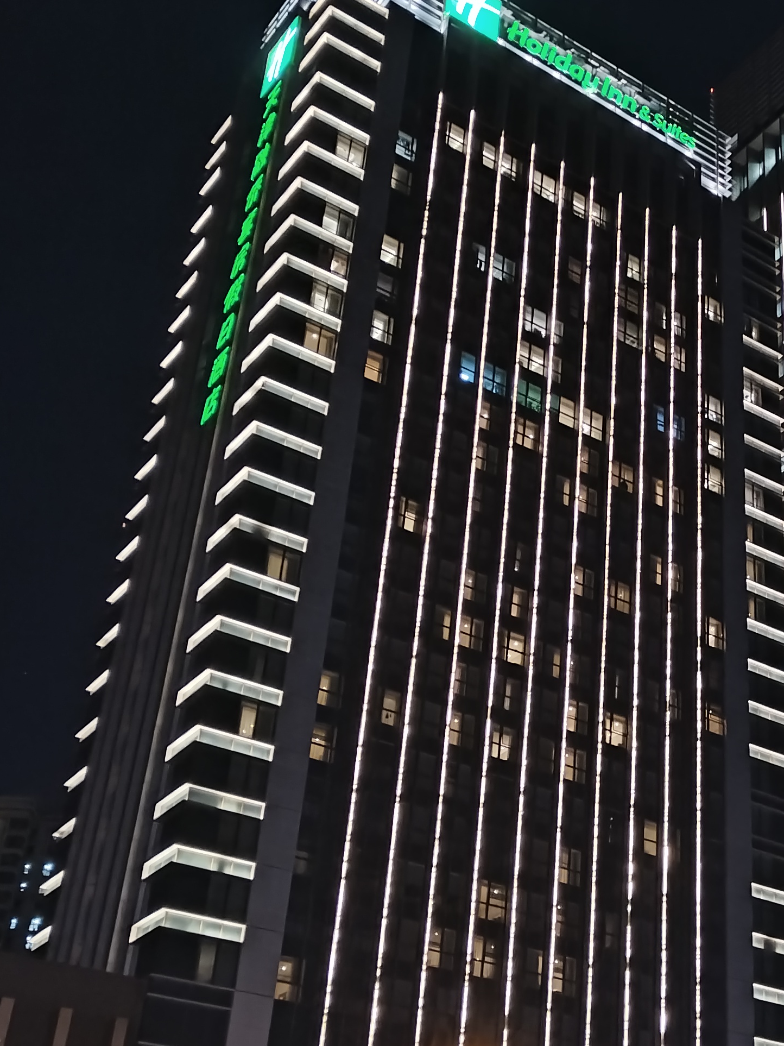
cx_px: 686
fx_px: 1631
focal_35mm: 54
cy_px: 519
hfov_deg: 26.3
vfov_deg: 35.5
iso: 419
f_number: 1.8
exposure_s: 1/33.3
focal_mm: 4.75
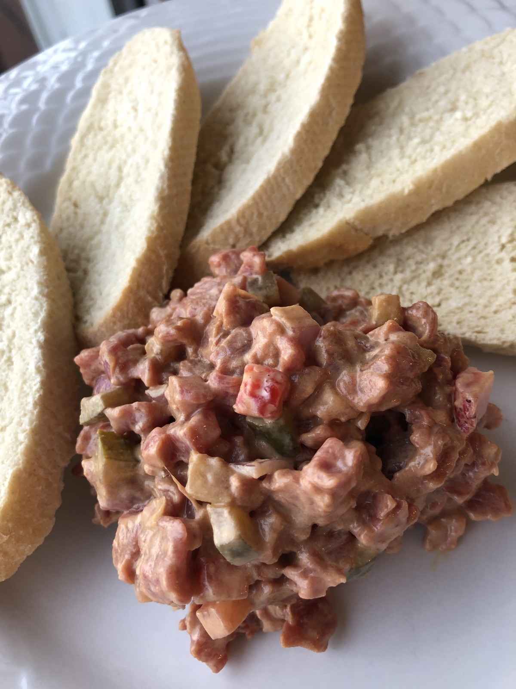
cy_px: 344
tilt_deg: -57.2
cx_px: 258
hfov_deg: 49.7
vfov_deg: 63.4
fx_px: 557
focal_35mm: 28
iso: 40
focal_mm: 3.99
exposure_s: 1/17
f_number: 1.8
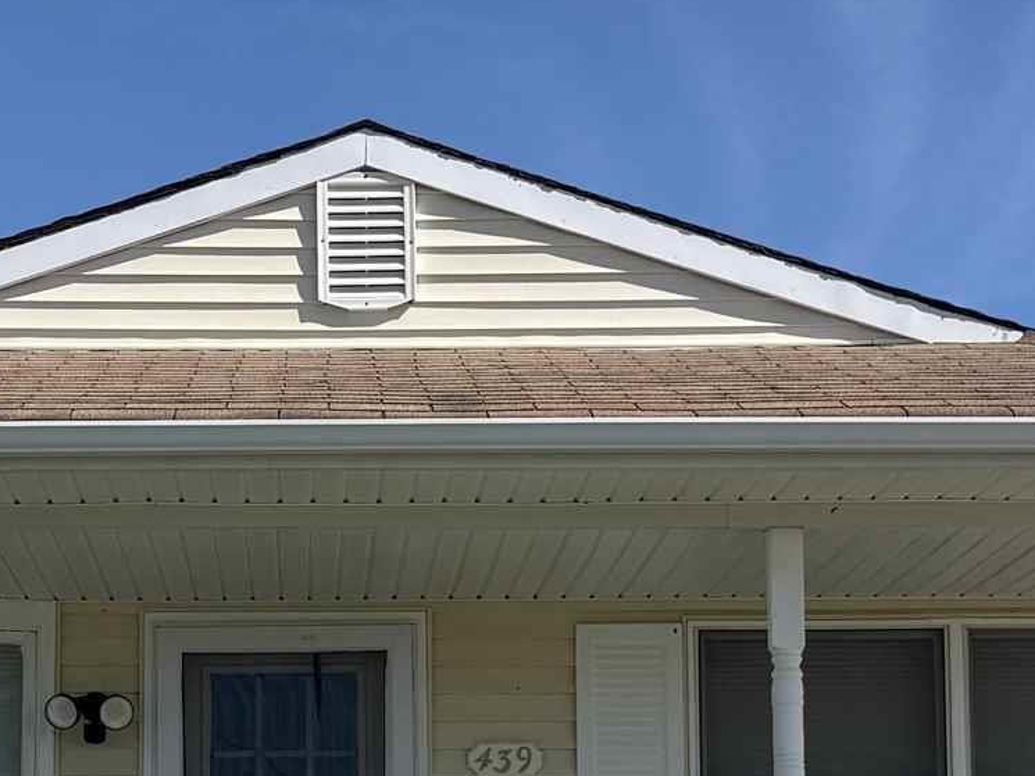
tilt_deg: +4.8
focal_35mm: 99
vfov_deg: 14.8
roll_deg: -0.4
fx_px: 2961
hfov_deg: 19.8
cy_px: 702
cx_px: 343
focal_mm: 6.76
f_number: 1.78
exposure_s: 1/5714
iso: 80
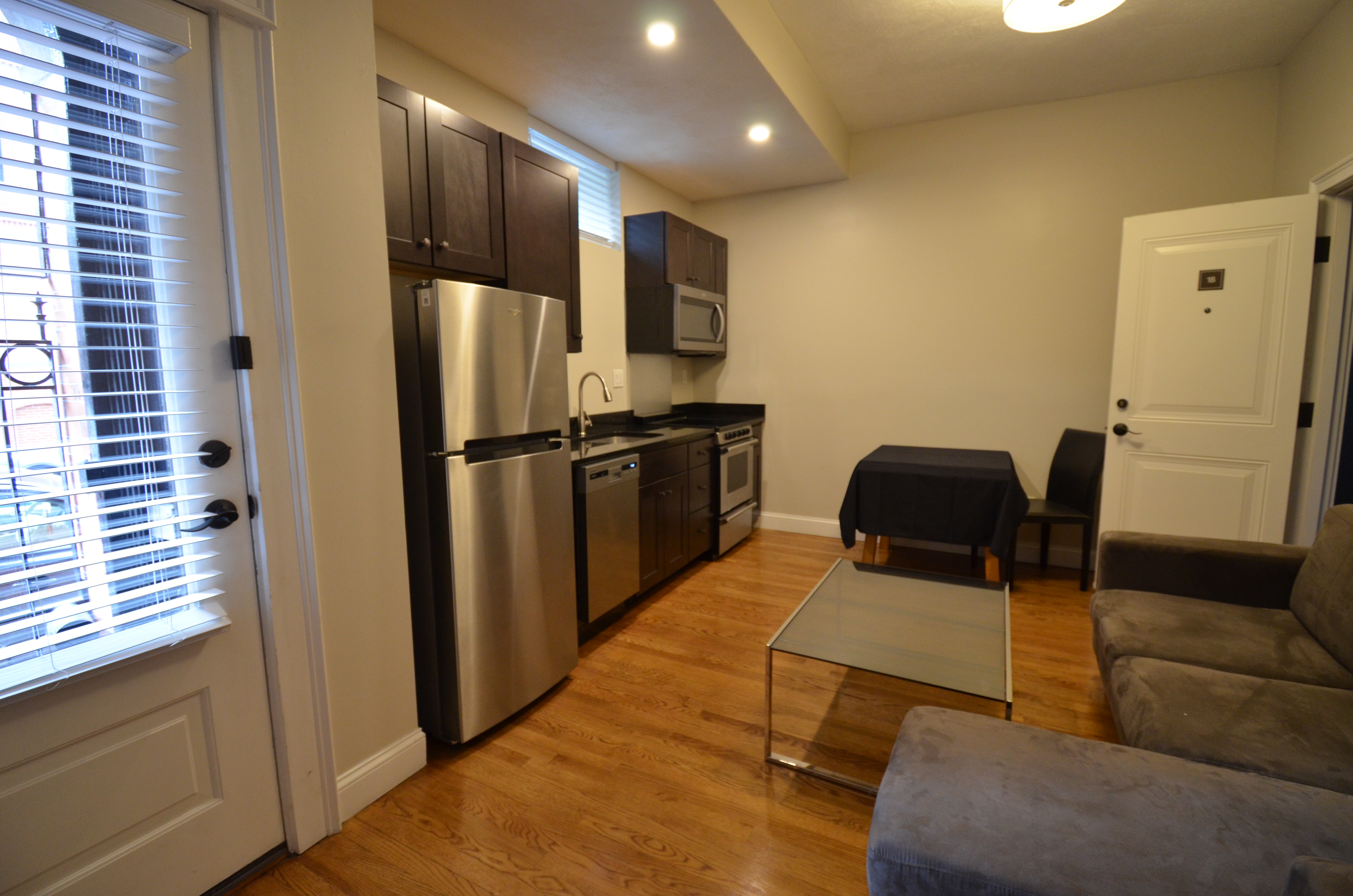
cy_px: 448
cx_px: 676
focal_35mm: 15
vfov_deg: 77.1
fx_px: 563
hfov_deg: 100.5
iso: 1000
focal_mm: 10
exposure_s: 1/30
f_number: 4.5
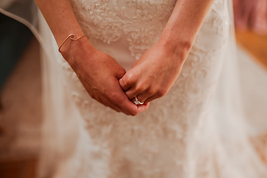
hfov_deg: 54.5
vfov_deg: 37.8
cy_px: 89
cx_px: 134
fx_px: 259
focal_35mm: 35
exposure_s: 1/1000
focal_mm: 35
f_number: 1.8
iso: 320
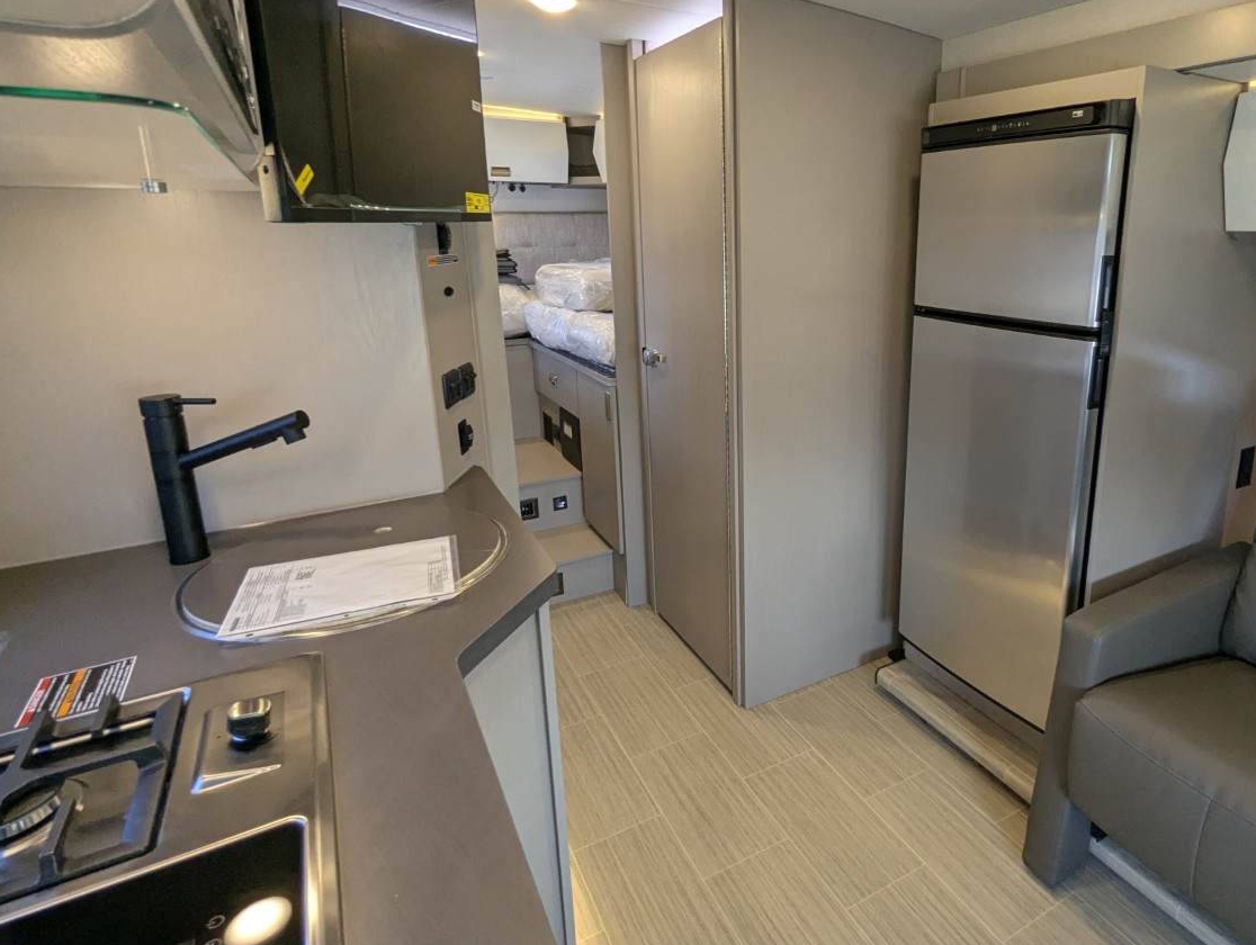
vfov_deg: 65.7
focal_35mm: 20
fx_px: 727
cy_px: 395
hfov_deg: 80.3
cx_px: 778
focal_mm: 2.35
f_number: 2.2
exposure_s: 1/123
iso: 213
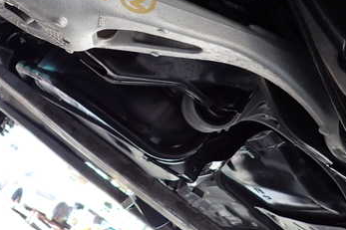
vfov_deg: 28.9
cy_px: 34
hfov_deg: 42.9
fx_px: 432
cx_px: 110
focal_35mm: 45
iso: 200
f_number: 2
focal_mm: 4.5
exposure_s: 1/100
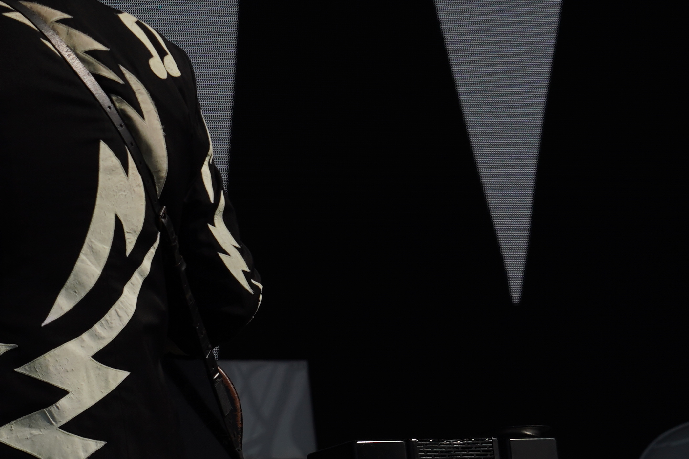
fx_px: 5741
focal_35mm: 300
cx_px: 197
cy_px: 244
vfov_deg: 4.6
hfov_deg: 6.9
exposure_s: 1/800
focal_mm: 105
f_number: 8
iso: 100
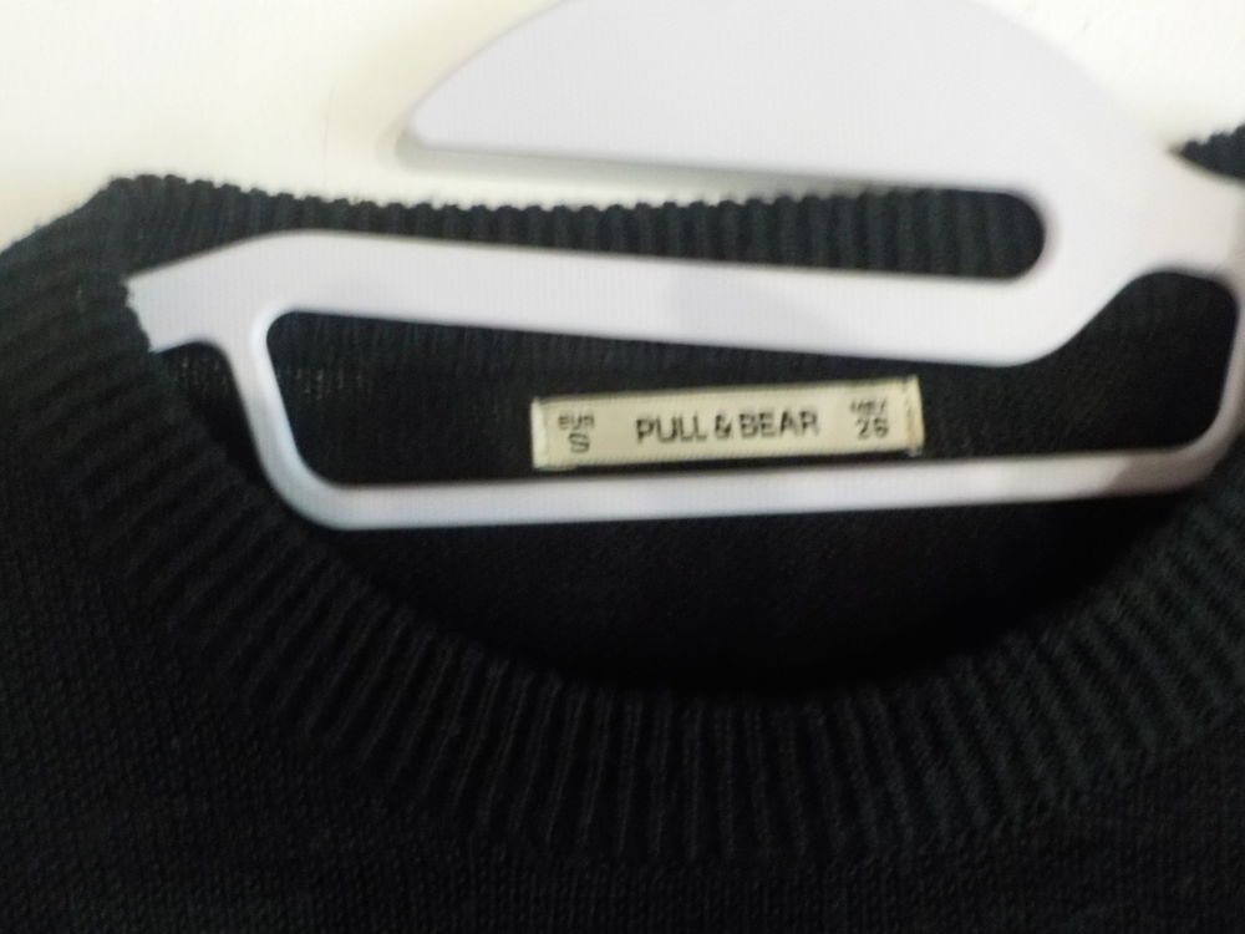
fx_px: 1079
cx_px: 622
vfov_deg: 46.8
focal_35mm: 30
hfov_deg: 60.0
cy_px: 467
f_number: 3.3
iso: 720
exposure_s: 1/8
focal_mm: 4.1
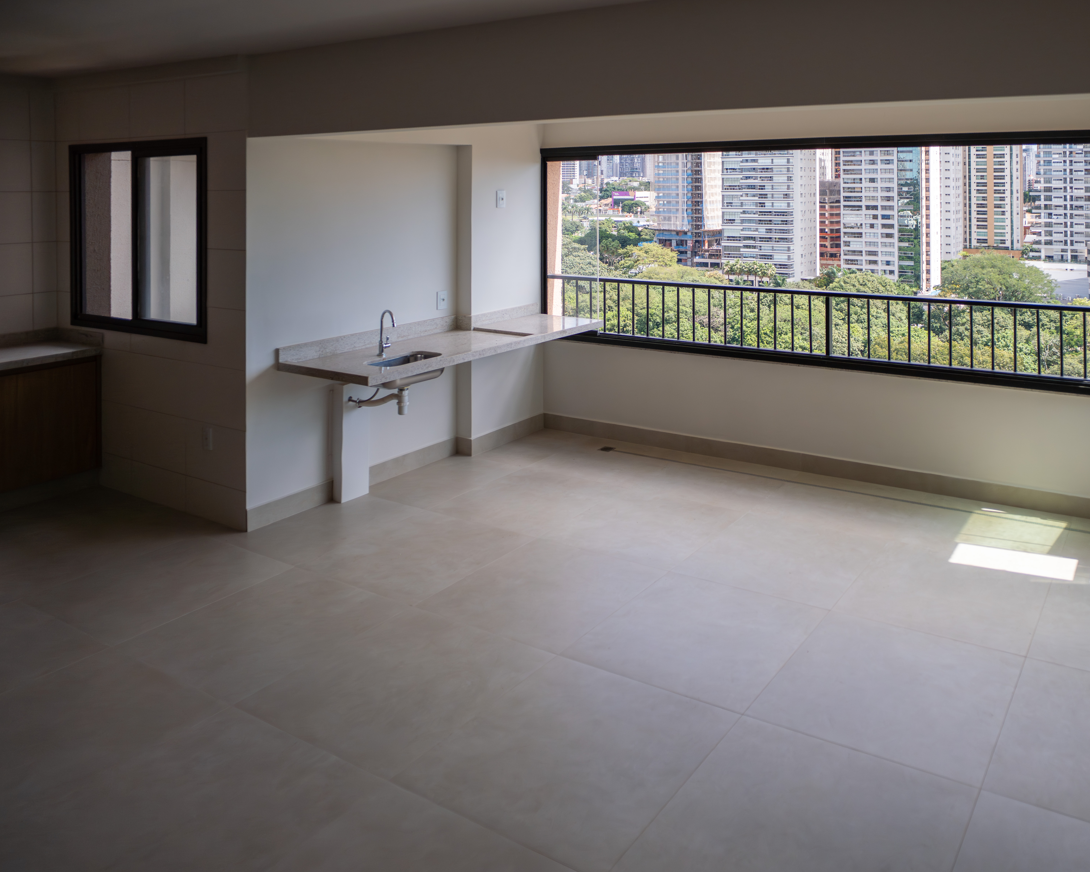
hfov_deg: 71.6
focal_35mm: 23
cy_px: 439
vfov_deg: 60.9
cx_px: 667
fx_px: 742
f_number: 2.8
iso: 200
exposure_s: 1/4000
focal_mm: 20
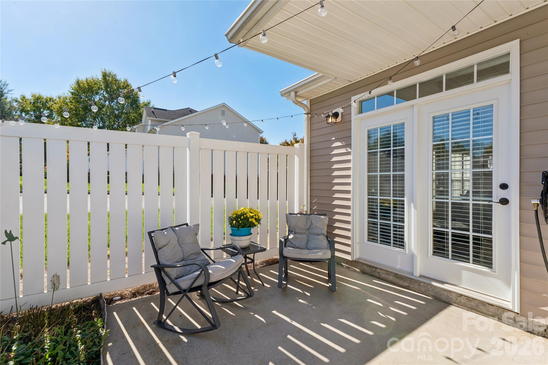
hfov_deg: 96.4
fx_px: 245
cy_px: 182
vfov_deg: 73.4
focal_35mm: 16
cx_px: 274
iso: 100
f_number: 22
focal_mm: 16.1
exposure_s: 1/25
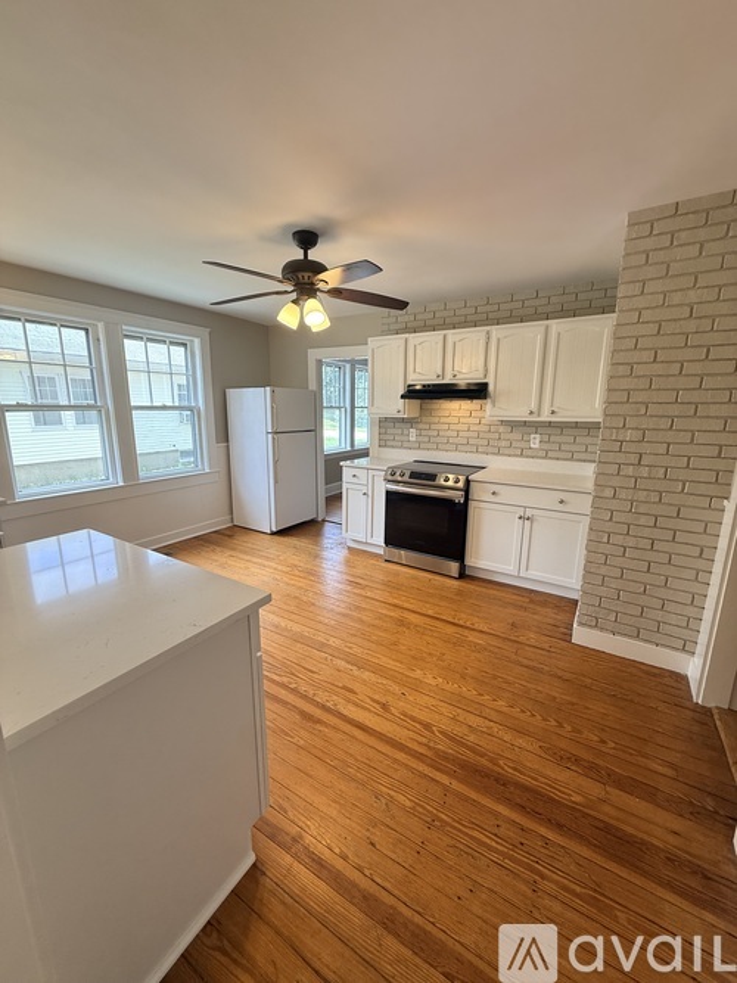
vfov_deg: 102.1
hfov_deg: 85.7
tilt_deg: -11.7
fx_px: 398
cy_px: 492
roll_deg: -1.1
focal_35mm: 14
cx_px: 368
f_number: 2.2
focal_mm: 2.22
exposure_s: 1/120
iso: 80
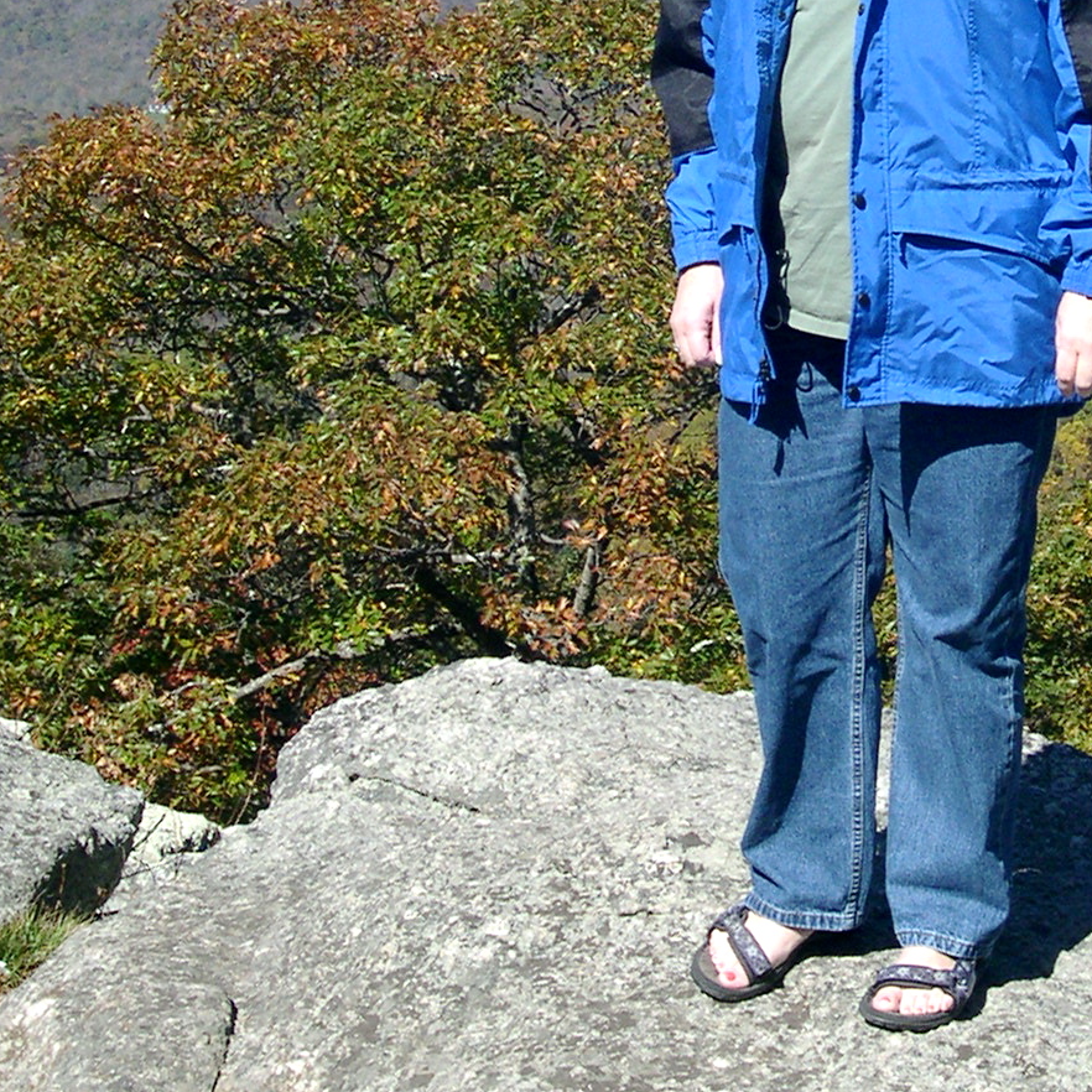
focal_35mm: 107
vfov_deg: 16.2
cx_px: 916
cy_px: 223
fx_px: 3819
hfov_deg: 16.1
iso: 100
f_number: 8.4
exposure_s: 1/189
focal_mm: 10.1
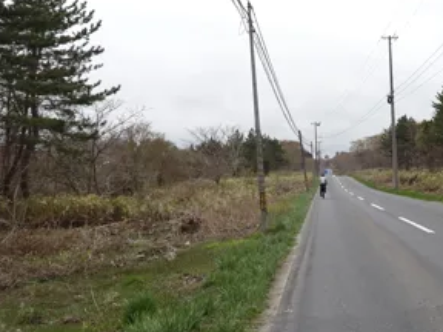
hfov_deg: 45.1
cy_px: 95
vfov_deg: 35.4
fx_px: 512
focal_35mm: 40
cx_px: 337
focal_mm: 4.1
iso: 80
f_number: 3.5
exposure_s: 1/800
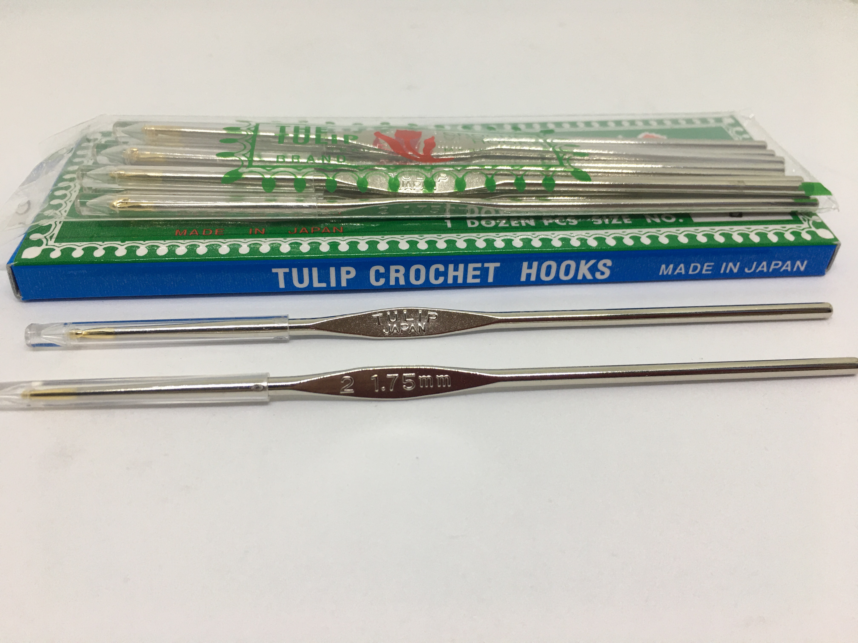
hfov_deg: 61.7
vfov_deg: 48.2
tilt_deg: -33.4
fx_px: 719
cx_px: 429
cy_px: 322
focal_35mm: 29
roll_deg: -2.0
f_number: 2.2
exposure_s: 1/33
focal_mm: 4.15
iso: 25
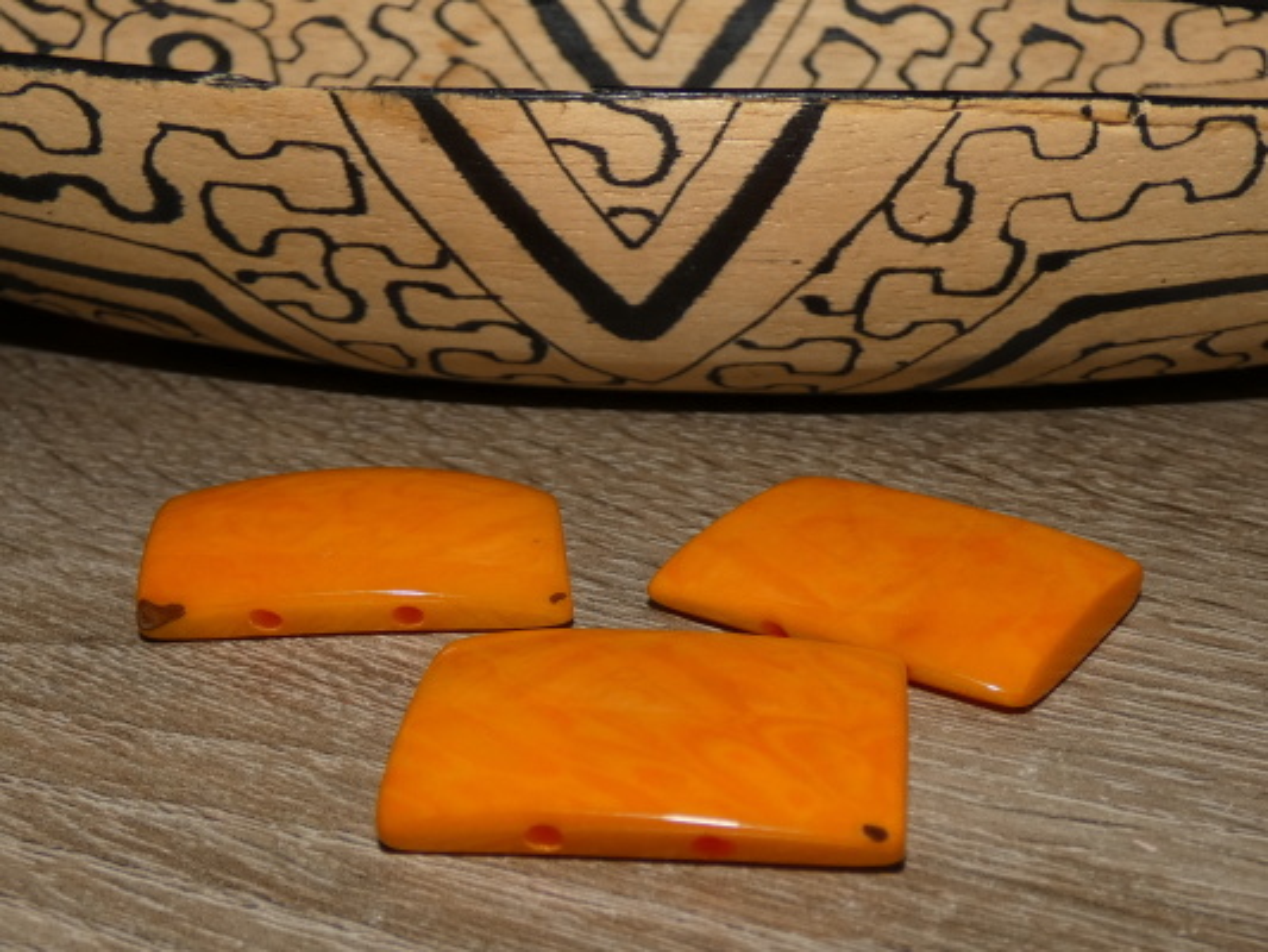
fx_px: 1099
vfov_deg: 46.8
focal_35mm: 30
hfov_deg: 60.0
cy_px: 476
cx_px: 634
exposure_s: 1/125
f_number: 3.3
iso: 80
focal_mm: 5.3
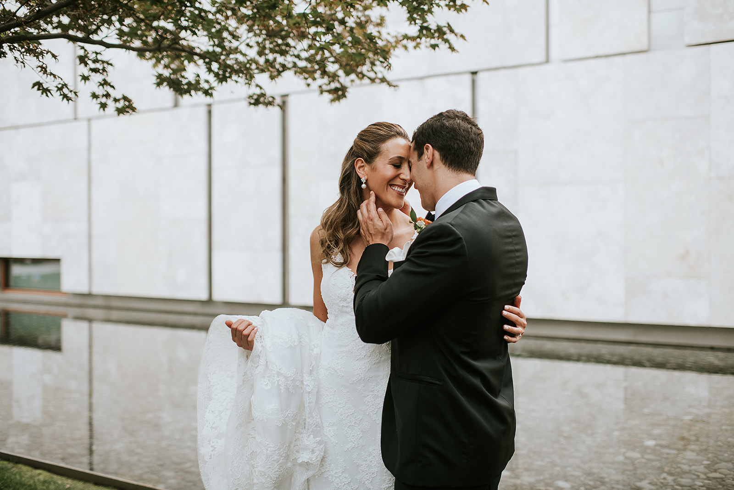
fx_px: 714
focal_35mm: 35
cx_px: 367
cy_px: 245
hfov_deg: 54.4
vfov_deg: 37.9
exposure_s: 1/640
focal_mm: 35
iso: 160
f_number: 2
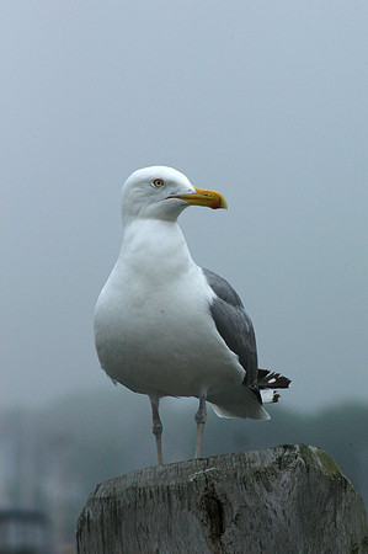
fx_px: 4380
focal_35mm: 285
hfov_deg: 4.8
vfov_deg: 7.2
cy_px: 277
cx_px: 184
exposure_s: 1/1250
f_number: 9
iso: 400
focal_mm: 190
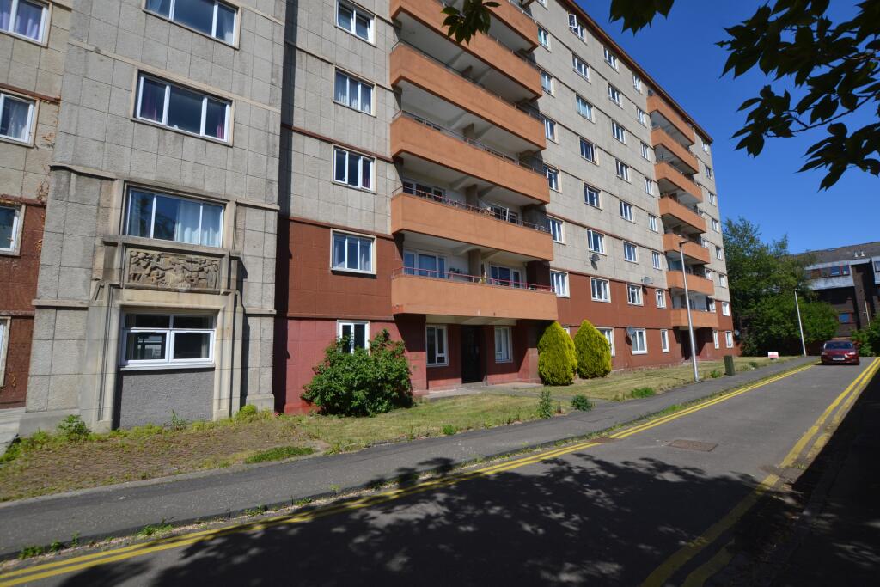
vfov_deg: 77.3
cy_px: 294
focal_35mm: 15
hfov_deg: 100.4
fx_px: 367
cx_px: 440
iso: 100
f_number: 8
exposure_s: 1/250
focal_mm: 10
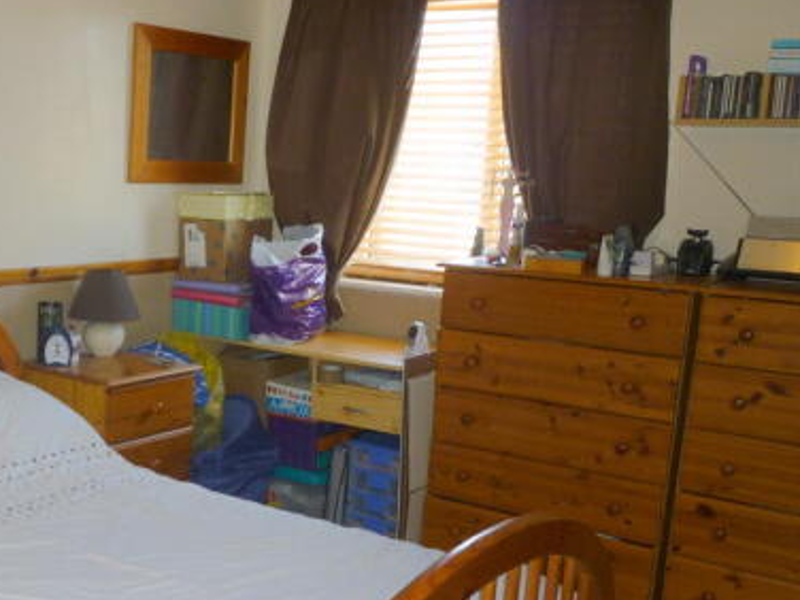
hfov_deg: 40.8
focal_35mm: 45
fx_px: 1040
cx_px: 197
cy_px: 405
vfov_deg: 31.9
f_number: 3.3
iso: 100
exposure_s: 1/30
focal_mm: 5.2
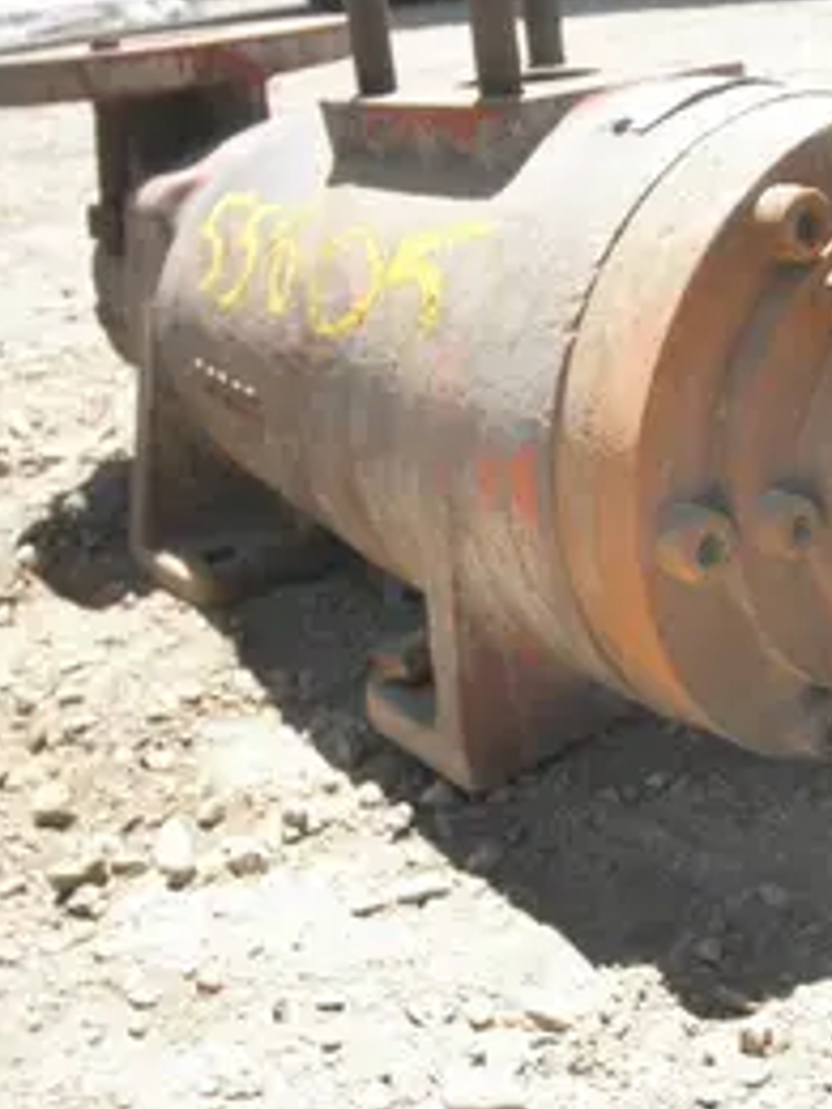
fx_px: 1378
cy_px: 486
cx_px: 674
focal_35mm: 43
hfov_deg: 32.6
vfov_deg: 43.8
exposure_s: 1/50
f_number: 8.5
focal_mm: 5
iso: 64
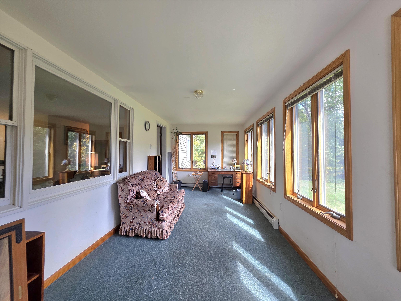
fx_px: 151
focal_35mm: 13
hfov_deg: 106.2
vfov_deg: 89.9
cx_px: 200
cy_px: 150
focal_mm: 2.2
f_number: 1.9
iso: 100
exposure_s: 1/120
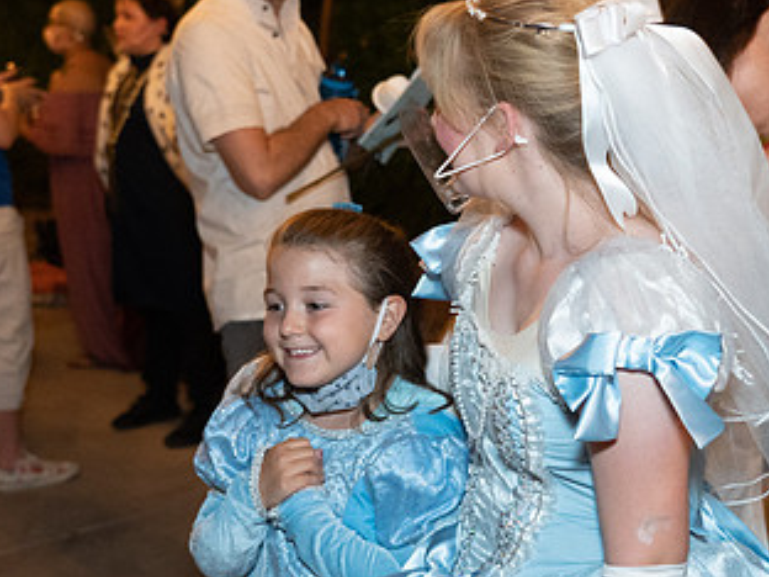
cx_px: 407
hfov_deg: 28.6
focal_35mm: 68
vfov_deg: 21.6
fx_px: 1511
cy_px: 334
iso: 6400
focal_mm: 38
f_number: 4
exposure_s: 1/50
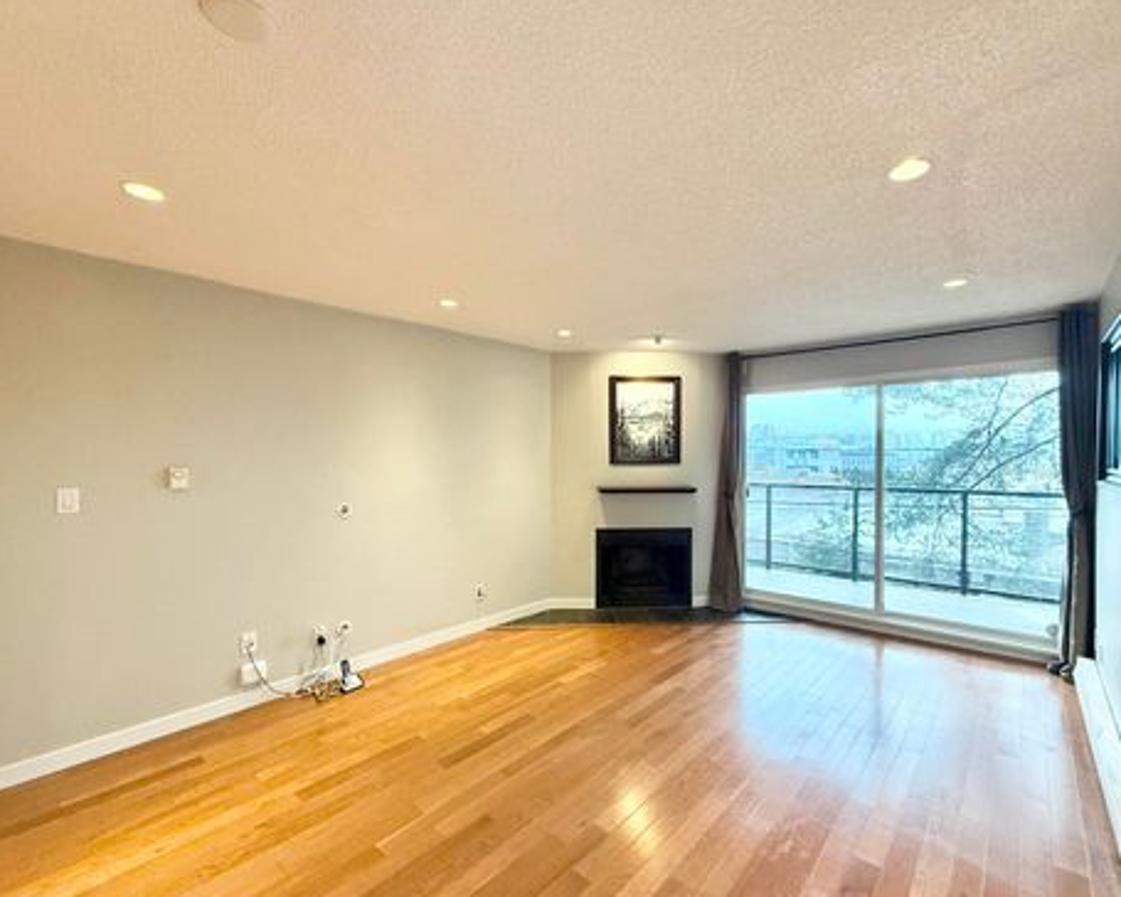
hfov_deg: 96.7
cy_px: 451
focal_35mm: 15
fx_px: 498
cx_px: 594
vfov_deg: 84.0
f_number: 2.2
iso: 400
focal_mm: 2.22
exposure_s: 1/120
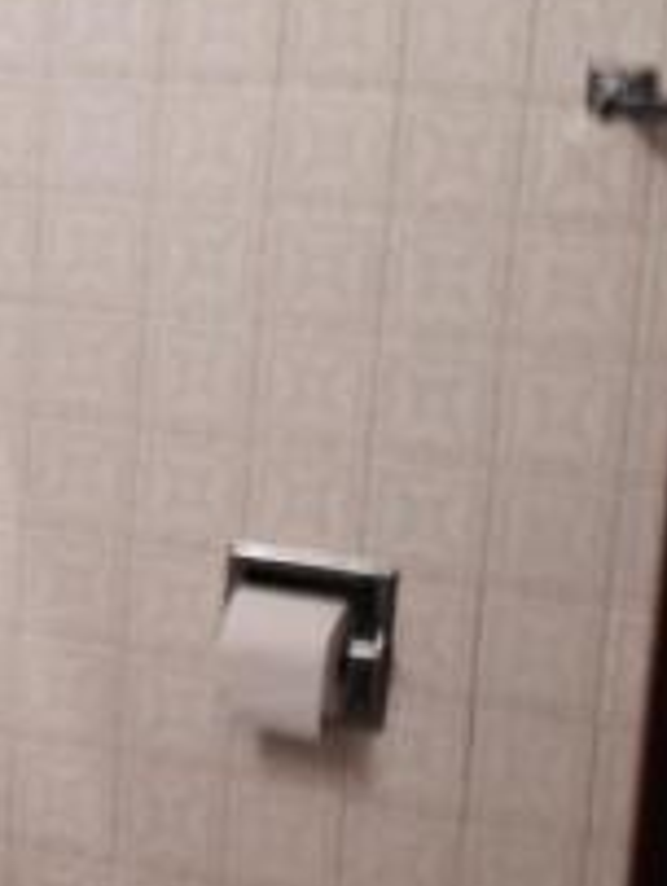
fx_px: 3410
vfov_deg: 14.8
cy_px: 500
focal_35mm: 133
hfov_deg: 10.7
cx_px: -426
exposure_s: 1/20
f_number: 2.4
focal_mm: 4.28
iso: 80
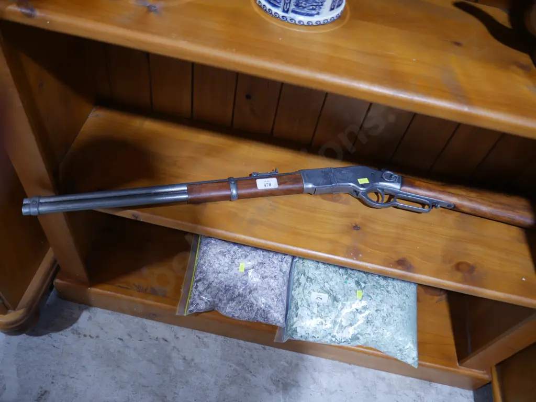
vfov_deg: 49.7
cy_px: 201
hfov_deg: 63.4
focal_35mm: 28
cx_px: 268
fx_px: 434
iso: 400
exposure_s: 1/60
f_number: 3.5
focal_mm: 14
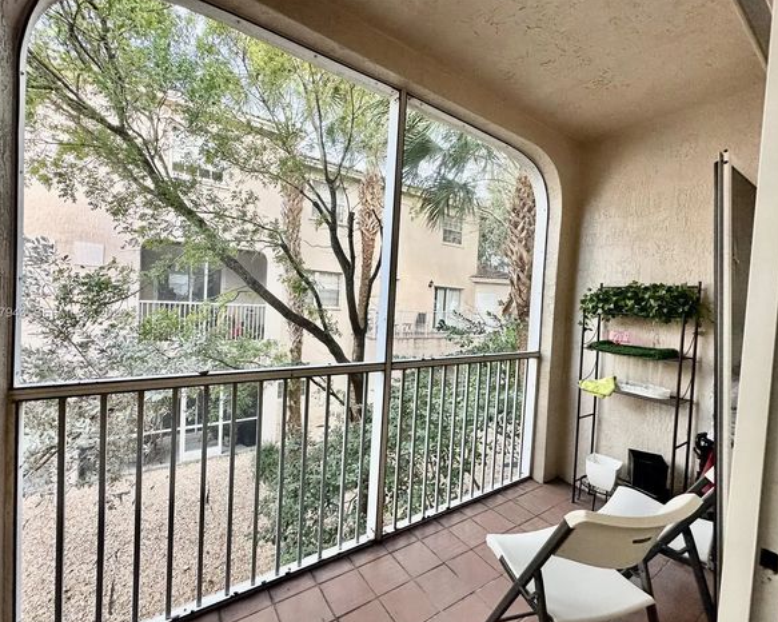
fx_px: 345
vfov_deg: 84.0
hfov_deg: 96.8
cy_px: 314
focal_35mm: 15
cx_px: 387
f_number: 2.2
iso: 125
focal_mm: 2.22
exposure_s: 1/120
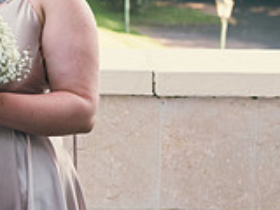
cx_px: -187
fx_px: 1974
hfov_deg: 7.9
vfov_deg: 6.1
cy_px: -8
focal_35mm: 244
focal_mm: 70
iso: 320
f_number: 6.3
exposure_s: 1/160
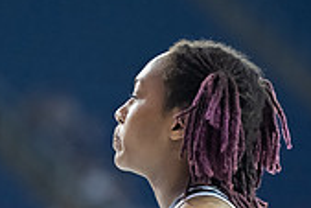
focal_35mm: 564
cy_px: 305
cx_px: 145
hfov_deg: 3.7
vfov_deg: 2.4
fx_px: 4876
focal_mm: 150
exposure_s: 1/800
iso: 5000
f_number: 2.8
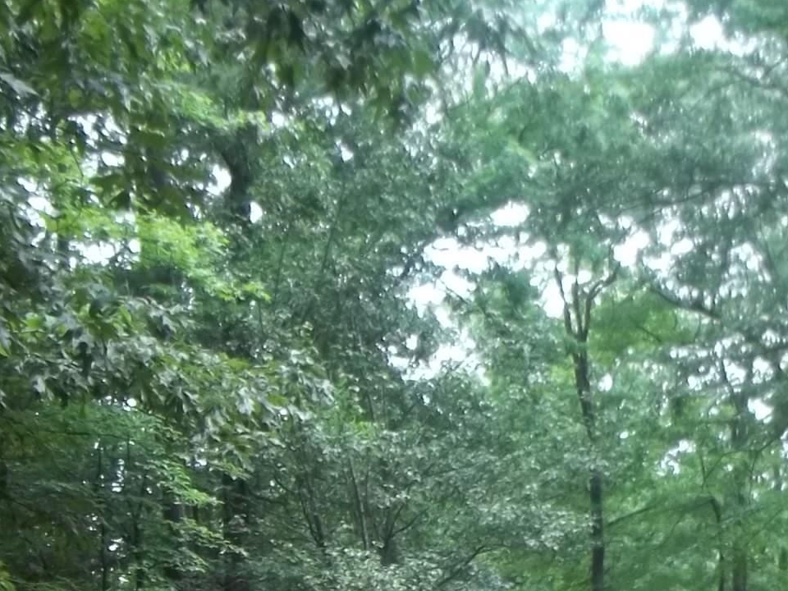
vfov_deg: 14.2
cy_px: 806
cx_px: 564
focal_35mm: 99
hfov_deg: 19.7
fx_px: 2254
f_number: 3.3
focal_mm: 5.9
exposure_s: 1/60
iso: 64
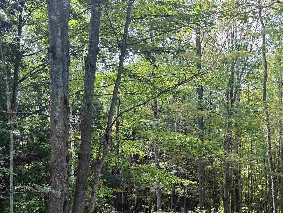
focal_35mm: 57
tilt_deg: +1.1
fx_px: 466
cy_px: 201
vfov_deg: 24.7
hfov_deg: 33.8
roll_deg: +0.4
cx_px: 140
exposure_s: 1/252
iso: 100
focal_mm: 6.76
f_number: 1.78
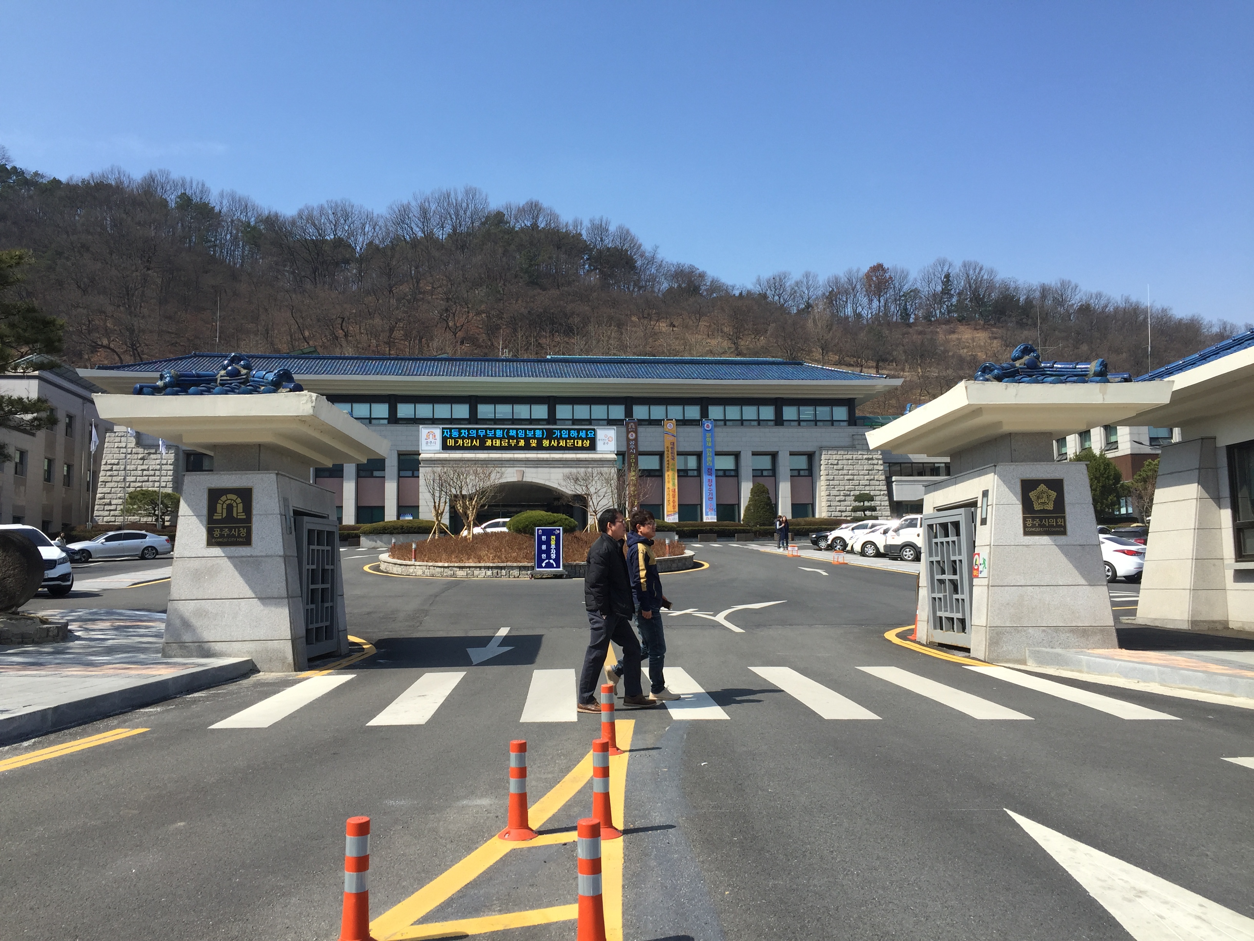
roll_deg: +0.2
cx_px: 627
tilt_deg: +5.7
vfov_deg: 48.2
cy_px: 470
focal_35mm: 29
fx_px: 1051
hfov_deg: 61.7
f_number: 2.2
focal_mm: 4.15
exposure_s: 1/1276
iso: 32
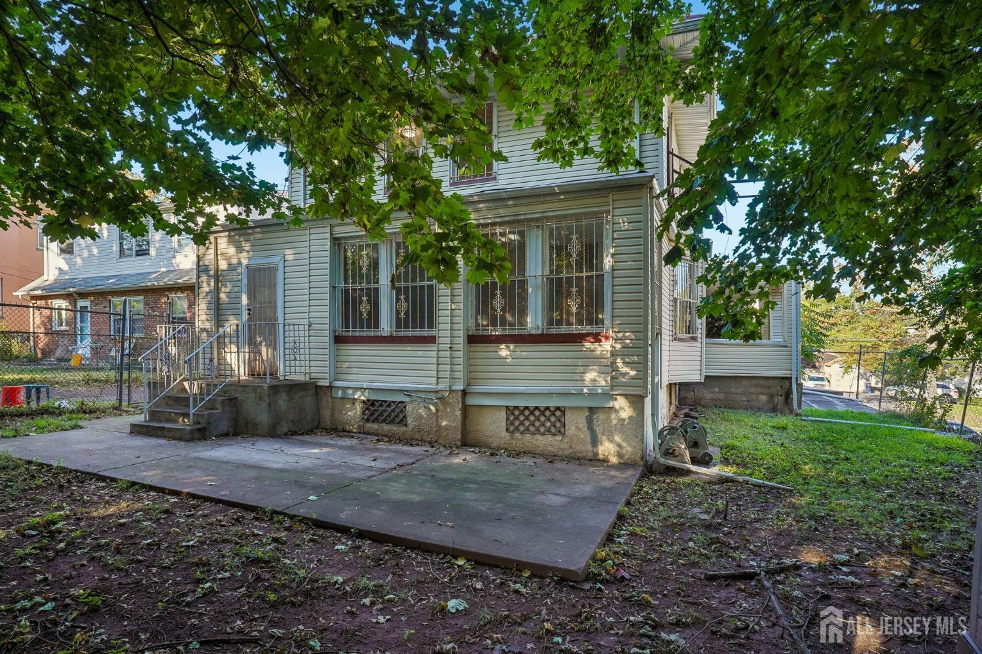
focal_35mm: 19
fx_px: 518
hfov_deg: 86.9
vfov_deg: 64.5
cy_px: 327
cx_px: 491
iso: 200
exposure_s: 1/80
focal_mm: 19
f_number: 8
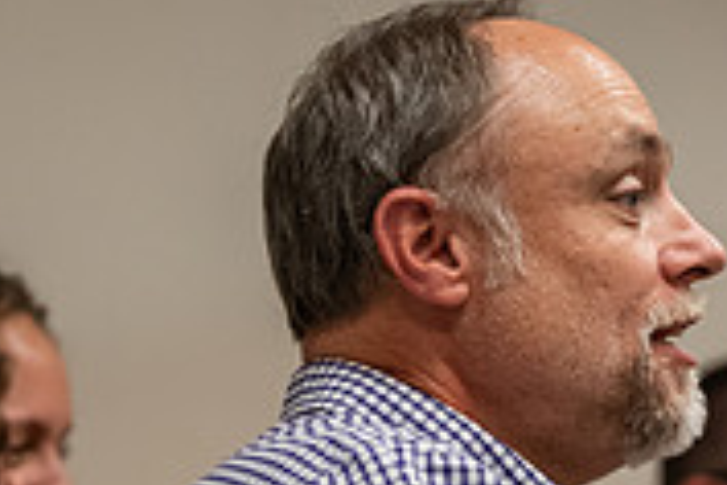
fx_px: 4967
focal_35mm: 246
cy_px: 532
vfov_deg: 5.6
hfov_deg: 8.3
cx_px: 698
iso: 1600
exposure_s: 1/200
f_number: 2.8
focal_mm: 75
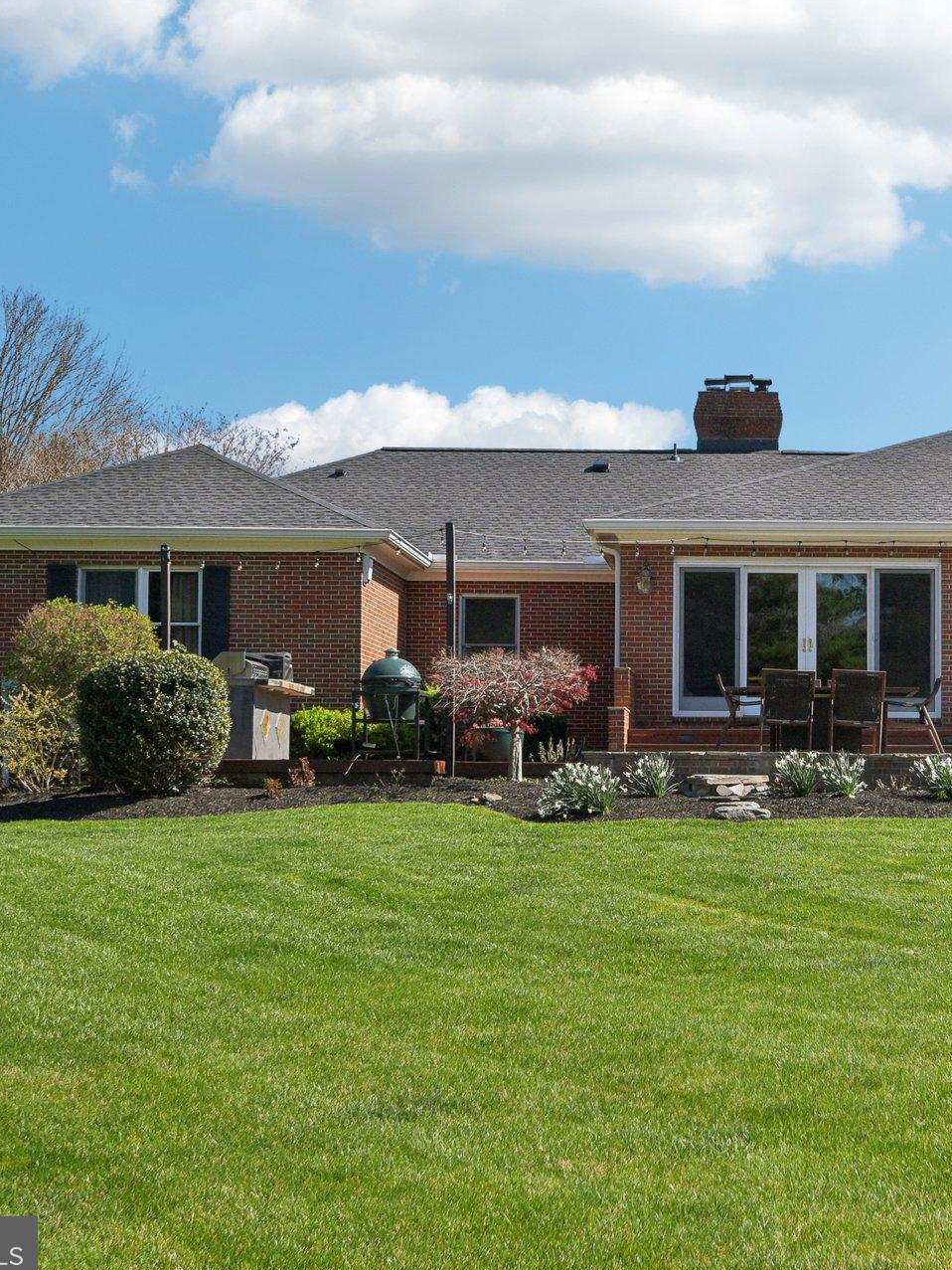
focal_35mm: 54
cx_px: 835
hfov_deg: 26.3
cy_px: 609
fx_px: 1980
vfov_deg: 35.5
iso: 400
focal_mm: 35
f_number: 8
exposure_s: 1/2000
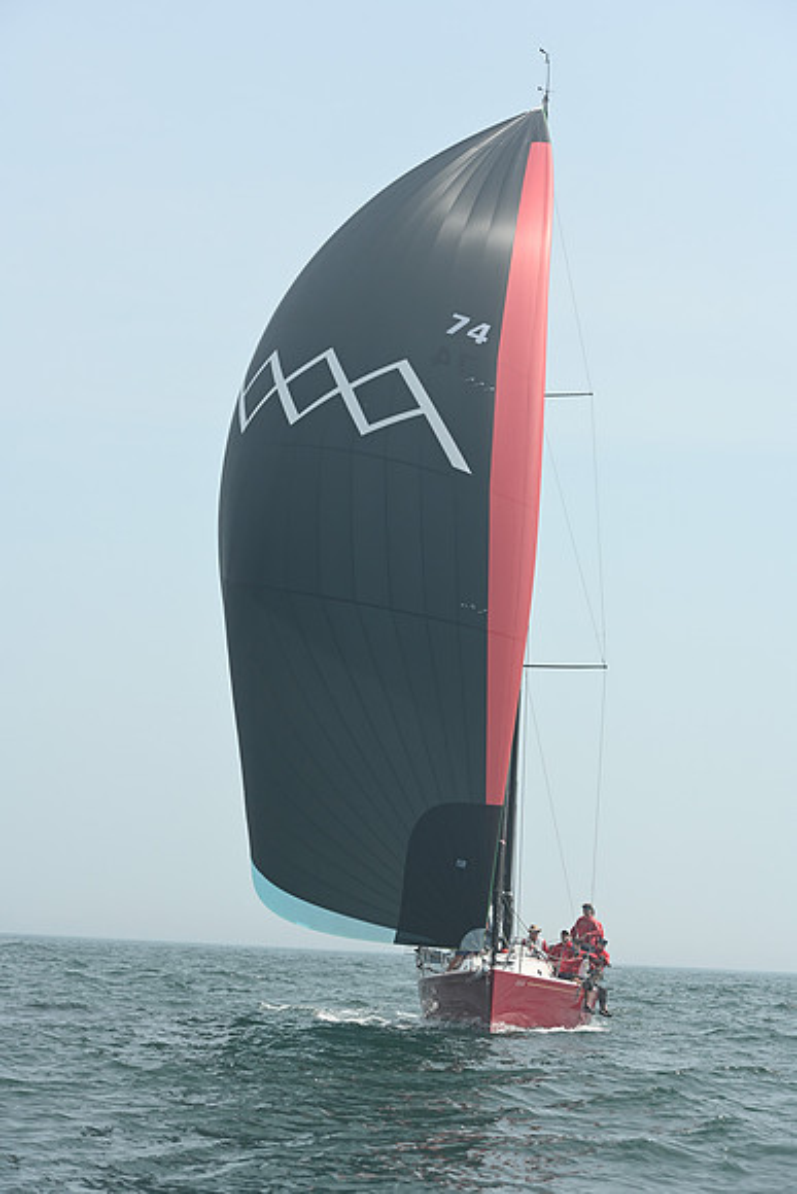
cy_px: 597
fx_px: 3153
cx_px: 398
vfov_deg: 21.5
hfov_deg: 14.4
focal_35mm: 95
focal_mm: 95
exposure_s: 1/1250
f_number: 6.3
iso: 320
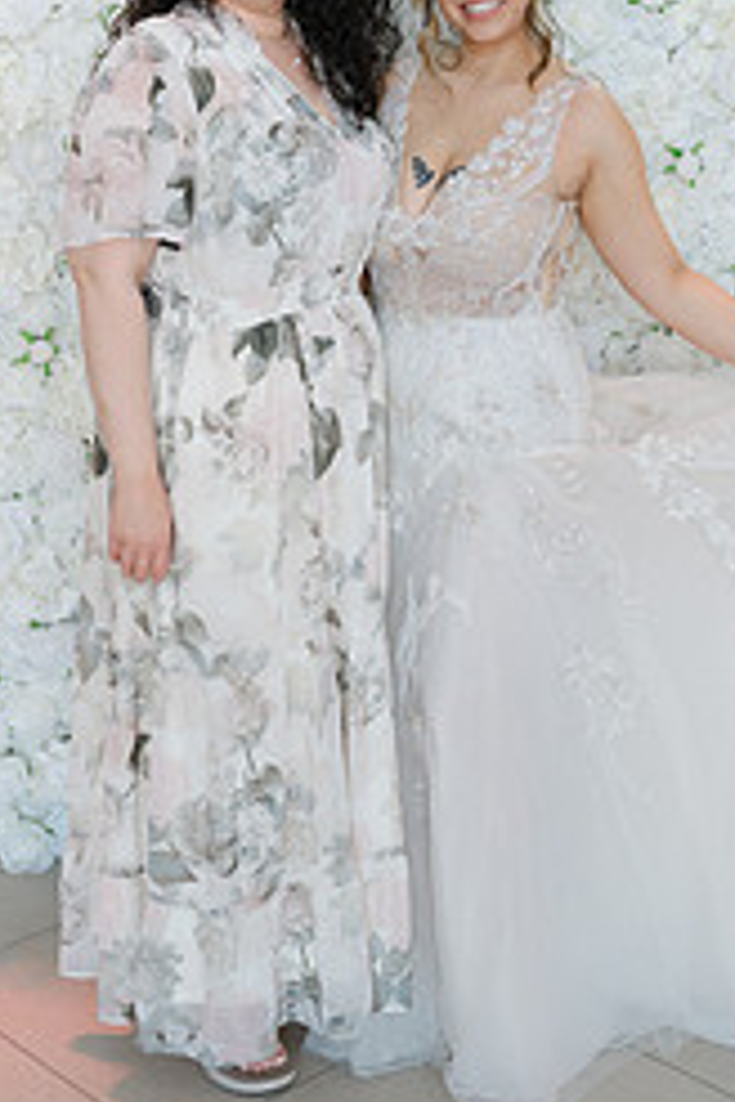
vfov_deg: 30.7
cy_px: 242
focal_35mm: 64
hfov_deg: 21.2
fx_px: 1960
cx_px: 435
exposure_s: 1/200
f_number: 4
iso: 400
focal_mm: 35
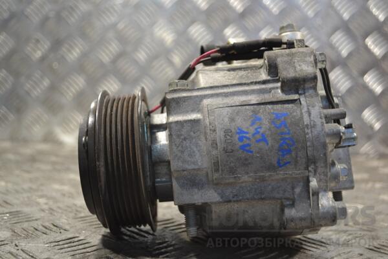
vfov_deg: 28.1
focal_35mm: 48
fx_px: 517
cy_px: 130
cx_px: 194
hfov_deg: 41.1
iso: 400
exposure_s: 1/60
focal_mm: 32
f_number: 4.8
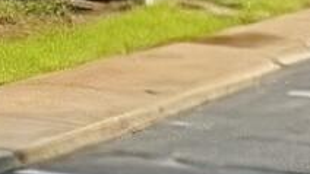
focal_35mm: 247
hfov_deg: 7.7
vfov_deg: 4.7
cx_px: -607
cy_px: -292
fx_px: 2029
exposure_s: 1/4310
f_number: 1.78
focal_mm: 6.76
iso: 80
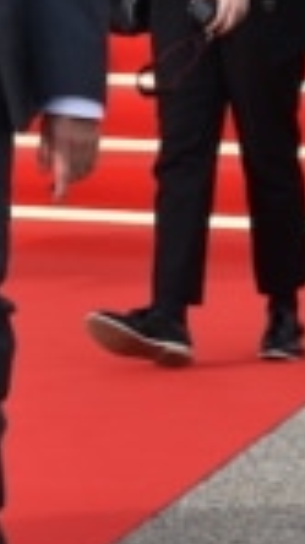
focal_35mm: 351
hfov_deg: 3.4
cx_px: -581
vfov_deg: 6.1
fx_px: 5060
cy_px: -81
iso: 125
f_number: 8
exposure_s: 1/250
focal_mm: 55
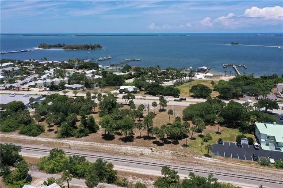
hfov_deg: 65.5
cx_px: 142
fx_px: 220
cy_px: 94
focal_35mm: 28
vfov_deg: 46.4
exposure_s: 1/800
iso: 100
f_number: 6.3
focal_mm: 10.26
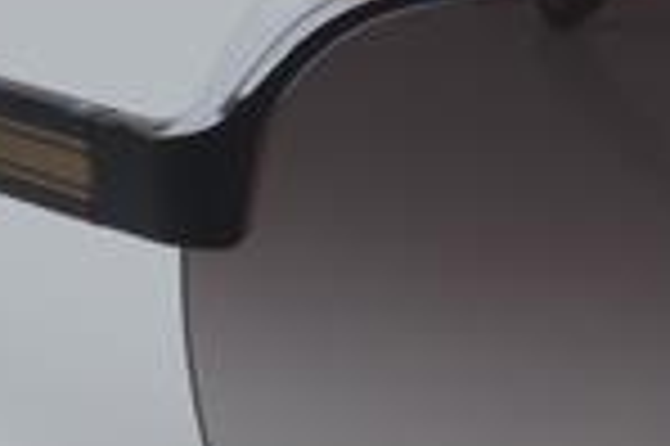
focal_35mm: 202
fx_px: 3755
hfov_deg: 10.2
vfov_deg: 6.8
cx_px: 549
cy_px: 176
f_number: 32
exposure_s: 1/4
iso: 100
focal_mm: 50
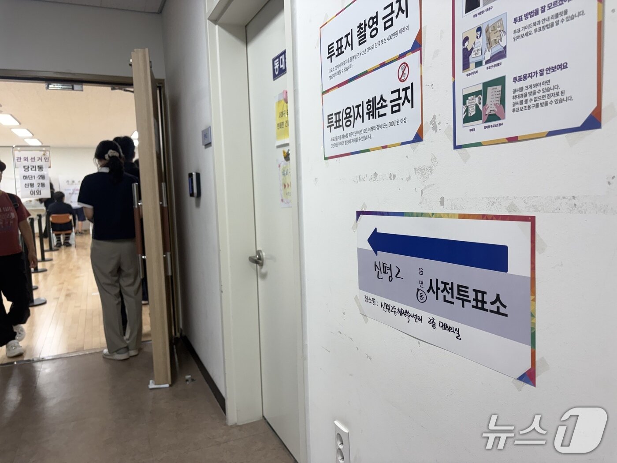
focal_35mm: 26
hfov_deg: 67.3
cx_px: 308
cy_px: 232
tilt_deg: -6.4
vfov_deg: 53.1
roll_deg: +2.3
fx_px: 463
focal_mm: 5.96
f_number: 1.6
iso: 100
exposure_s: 1/120
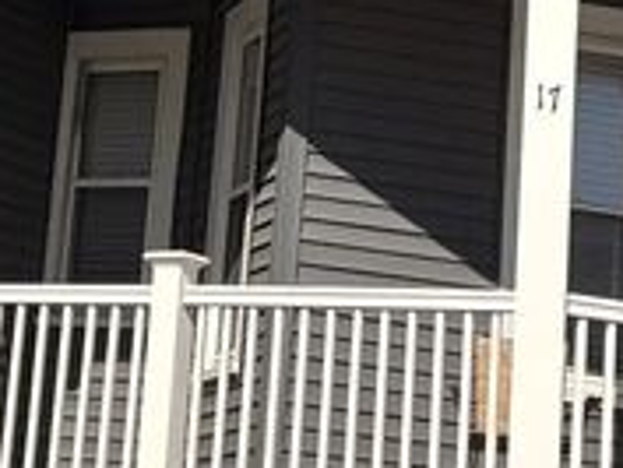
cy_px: -148
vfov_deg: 9.7
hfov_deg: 13.1
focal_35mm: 150
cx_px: 187
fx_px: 2701
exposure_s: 1/4950
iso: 50
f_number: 1.6
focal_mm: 5.96
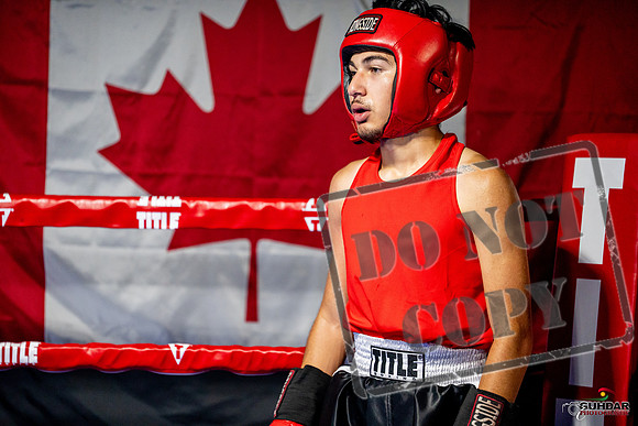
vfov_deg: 9.2
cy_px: 213
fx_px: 2659
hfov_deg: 13.7
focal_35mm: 150
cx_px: 319
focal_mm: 150
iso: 4000
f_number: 2
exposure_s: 1/800
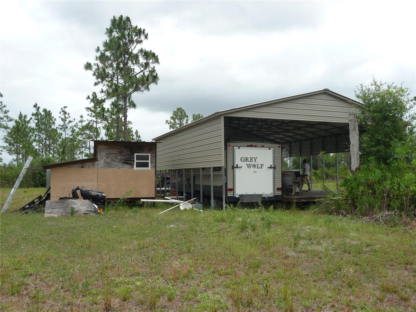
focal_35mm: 32
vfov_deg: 44.2
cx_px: 208
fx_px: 385
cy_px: 156
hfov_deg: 56.8
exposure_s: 1/250
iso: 100
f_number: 8
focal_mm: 5.3
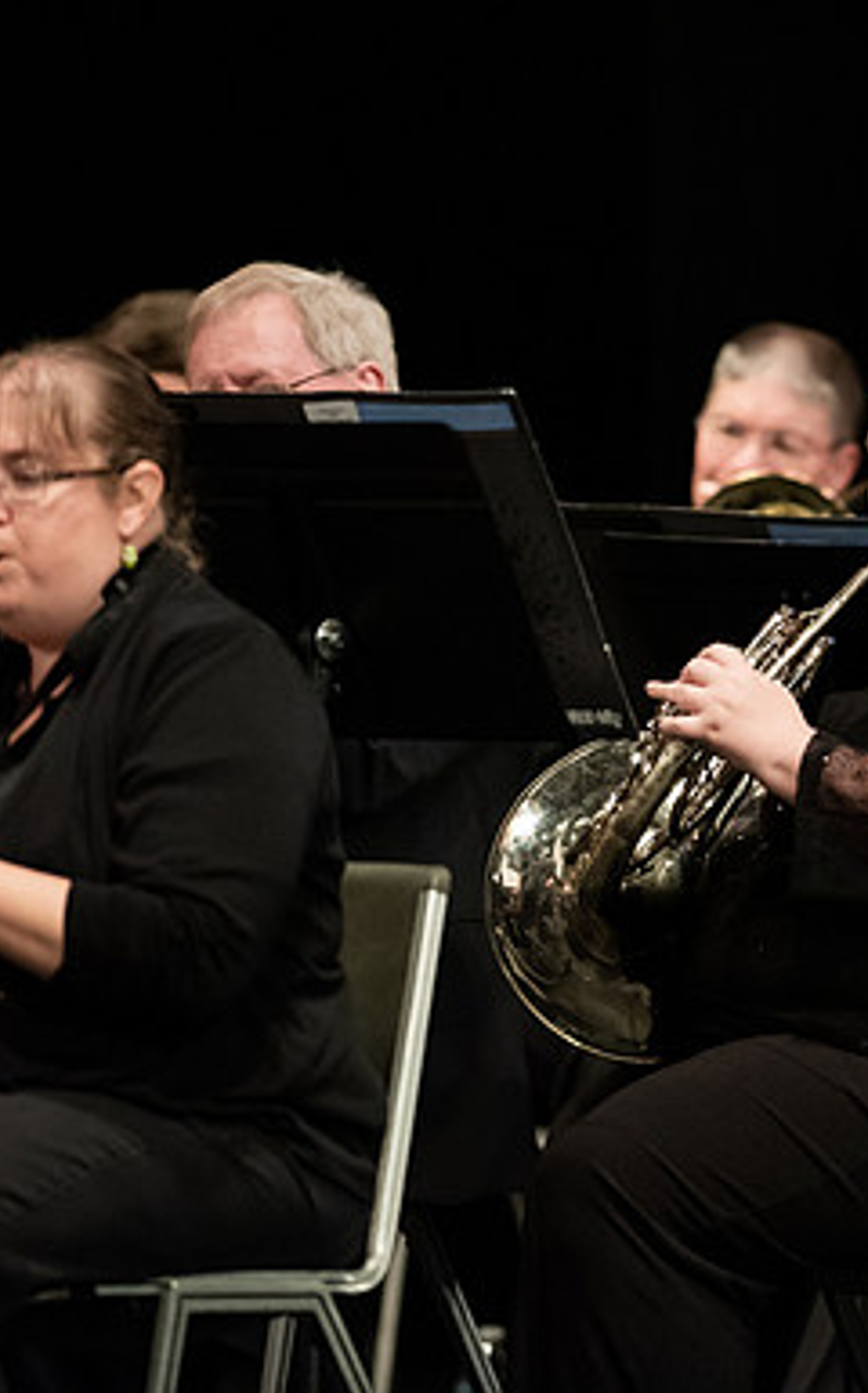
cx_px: 958
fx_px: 17481
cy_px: 696
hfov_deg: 2.8
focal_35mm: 461
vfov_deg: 4.6
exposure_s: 1/320
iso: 4000
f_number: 2.8
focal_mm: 300
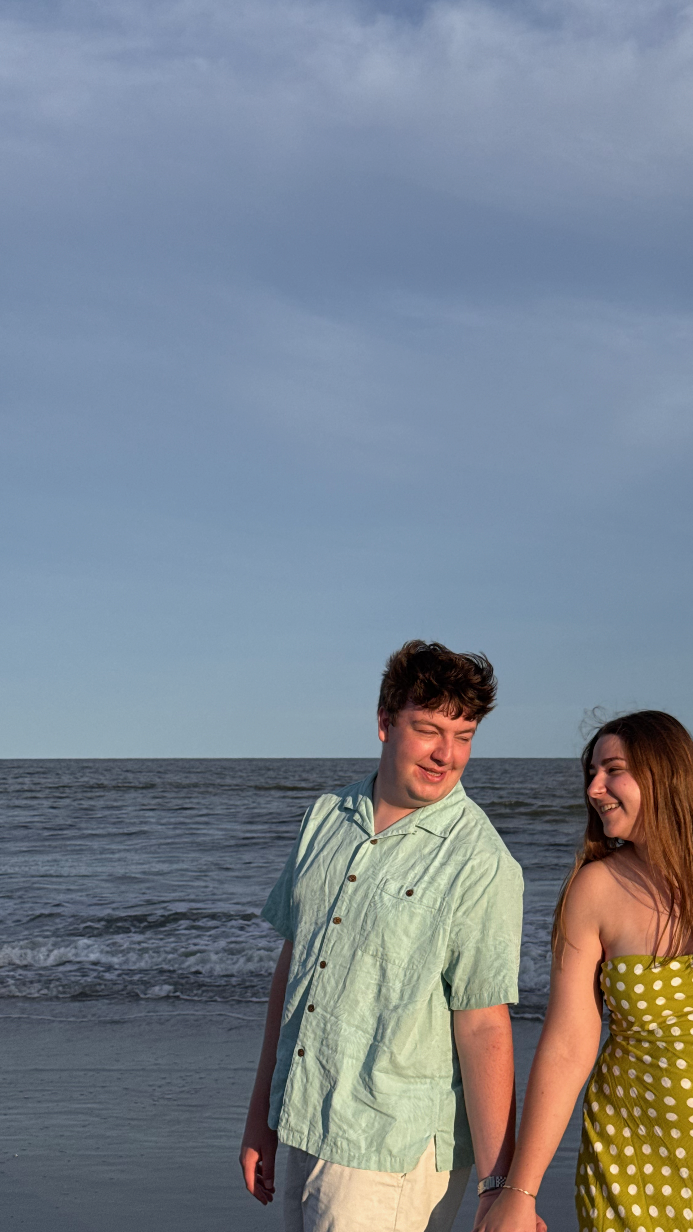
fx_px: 1731
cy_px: 612
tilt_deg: +5.3
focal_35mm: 53
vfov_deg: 39.2
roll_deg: +1.0
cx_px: 452
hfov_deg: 22.6
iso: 64
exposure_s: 1/4608
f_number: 1.78
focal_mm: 6.76
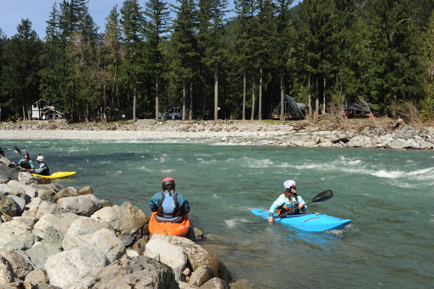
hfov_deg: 54.5
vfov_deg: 37.8
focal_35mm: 35
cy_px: 144
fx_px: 422
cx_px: 217
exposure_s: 1/400
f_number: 13
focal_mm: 35
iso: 400
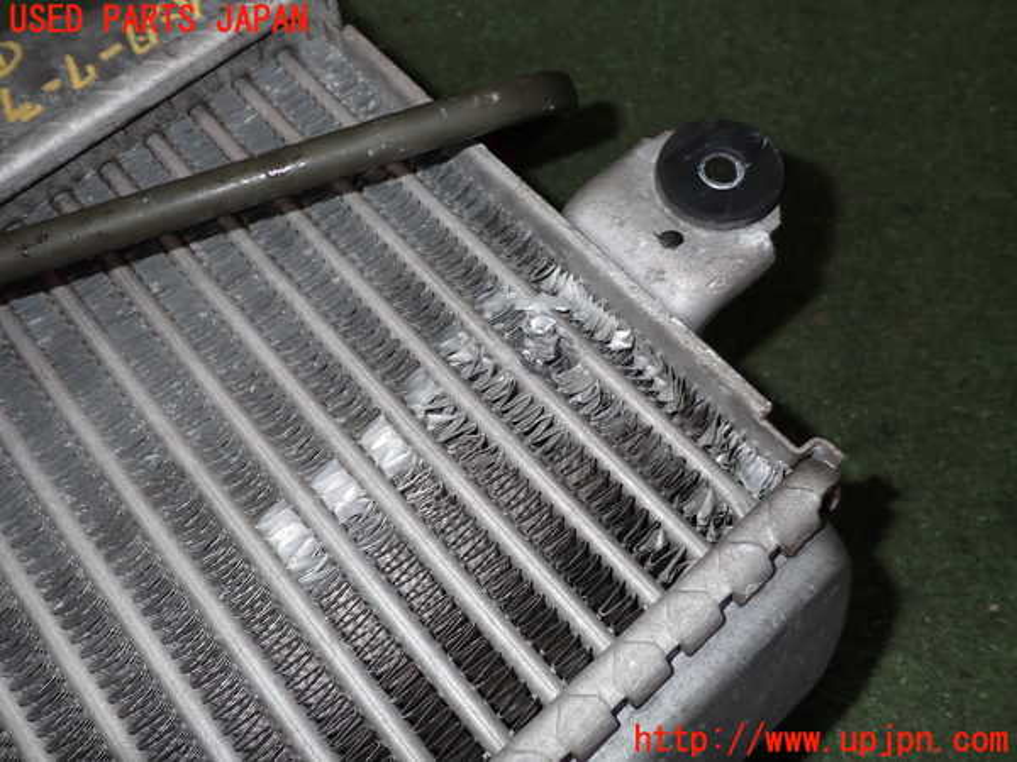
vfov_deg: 46.8
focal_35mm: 30
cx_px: 508
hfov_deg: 60.0
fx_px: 881
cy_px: 381
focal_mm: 5.4
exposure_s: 1/30
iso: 160
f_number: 6.3
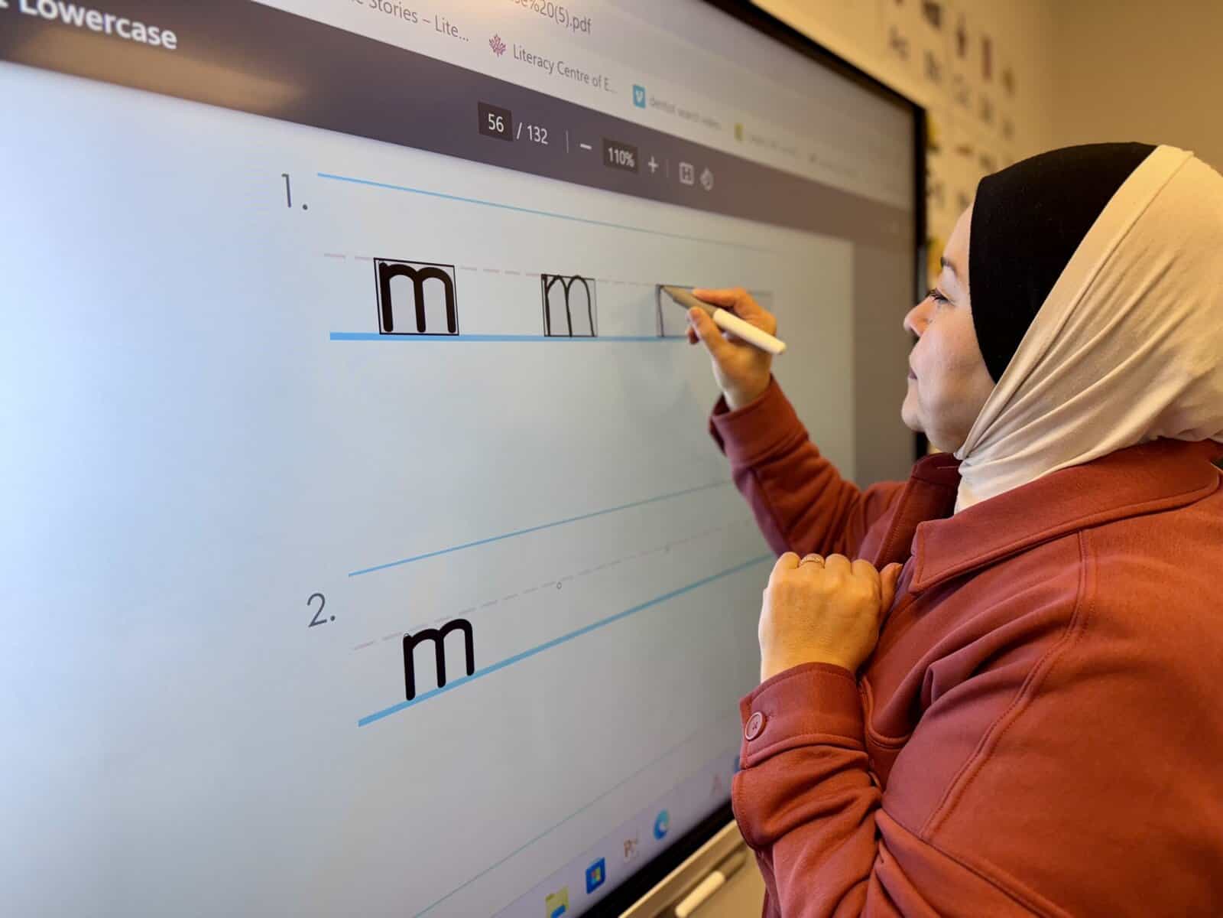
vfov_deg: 56.8
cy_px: 459
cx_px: 612
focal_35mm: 24
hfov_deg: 71.6
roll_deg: +2.5
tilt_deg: -5.7
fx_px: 848
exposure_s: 1/120
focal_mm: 6.76
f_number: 1.78
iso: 100
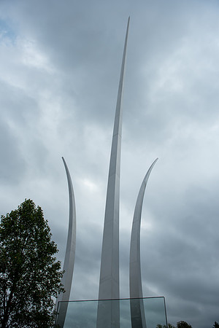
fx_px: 219
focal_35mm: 24
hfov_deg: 53.1
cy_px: 164
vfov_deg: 73.7
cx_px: 110
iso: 200
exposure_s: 1/2500
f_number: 5
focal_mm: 24
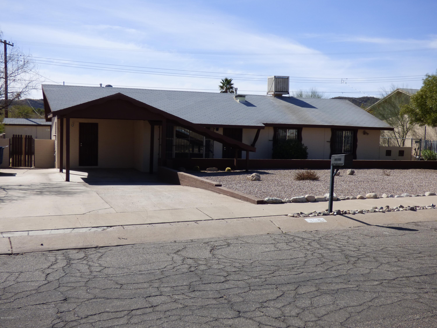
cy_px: 164
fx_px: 543
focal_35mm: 43
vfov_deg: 33.6
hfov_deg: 43.9
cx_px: 218
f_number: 3.6
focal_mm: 7.37
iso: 100
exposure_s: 1/1600
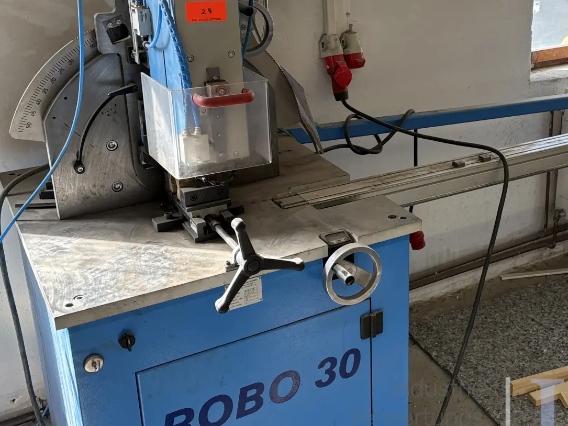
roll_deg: -0.2
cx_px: 422
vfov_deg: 31.4
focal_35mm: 46
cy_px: 154
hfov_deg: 40.1
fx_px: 755
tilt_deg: -18.9
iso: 64
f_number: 1.6
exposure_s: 1/235
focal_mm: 5.96
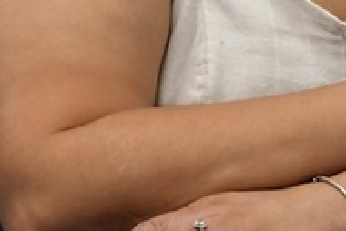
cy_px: -253
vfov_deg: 2.7
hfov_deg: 4.1
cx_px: 641
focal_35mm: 500
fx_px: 4809
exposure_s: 1/60
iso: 2000
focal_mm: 62
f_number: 5.6
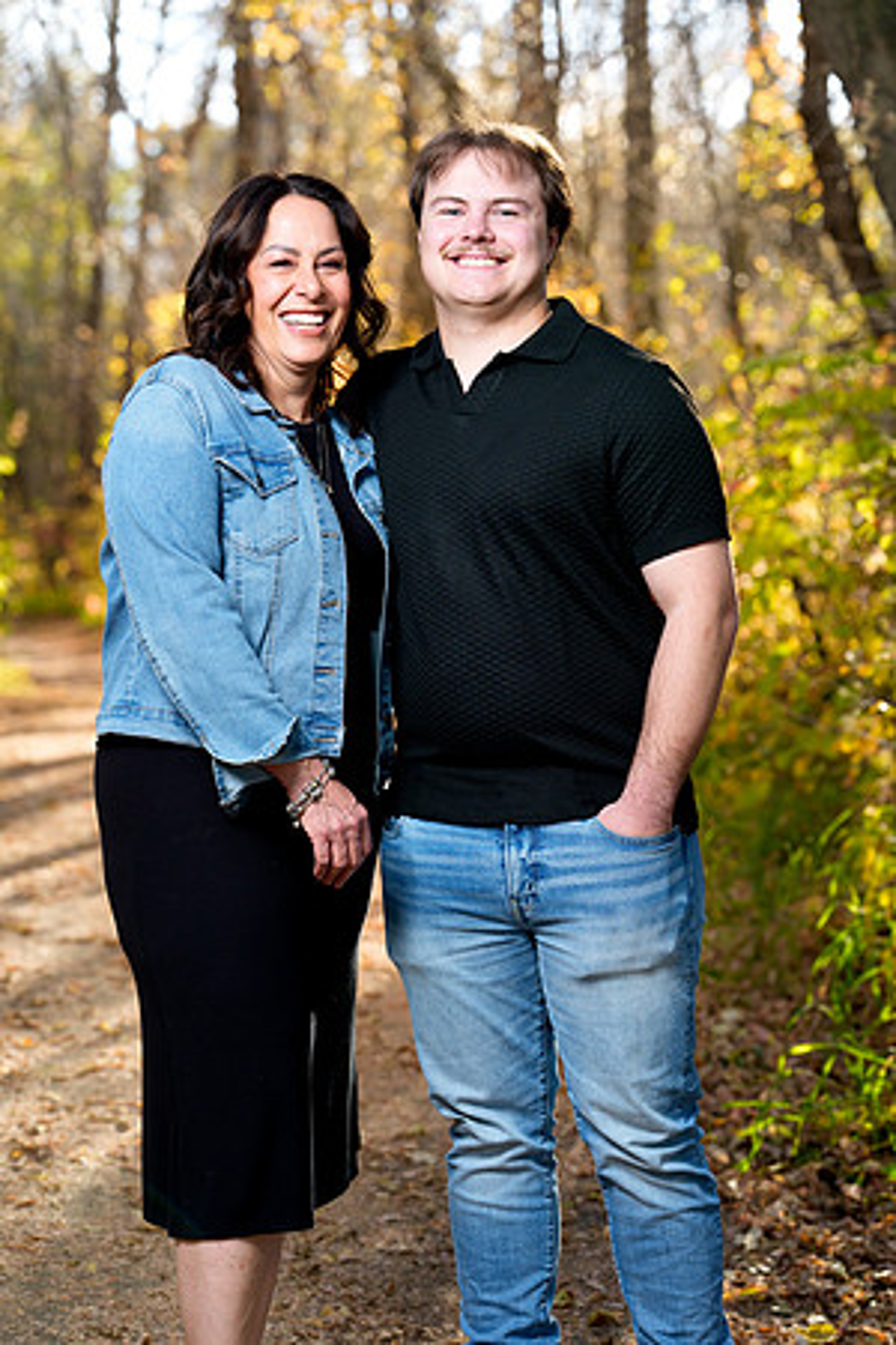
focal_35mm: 77
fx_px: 2874
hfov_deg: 17.7
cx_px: 448
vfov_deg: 26.3
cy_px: 672
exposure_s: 1/160
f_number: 3.5
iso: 400
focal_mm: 77
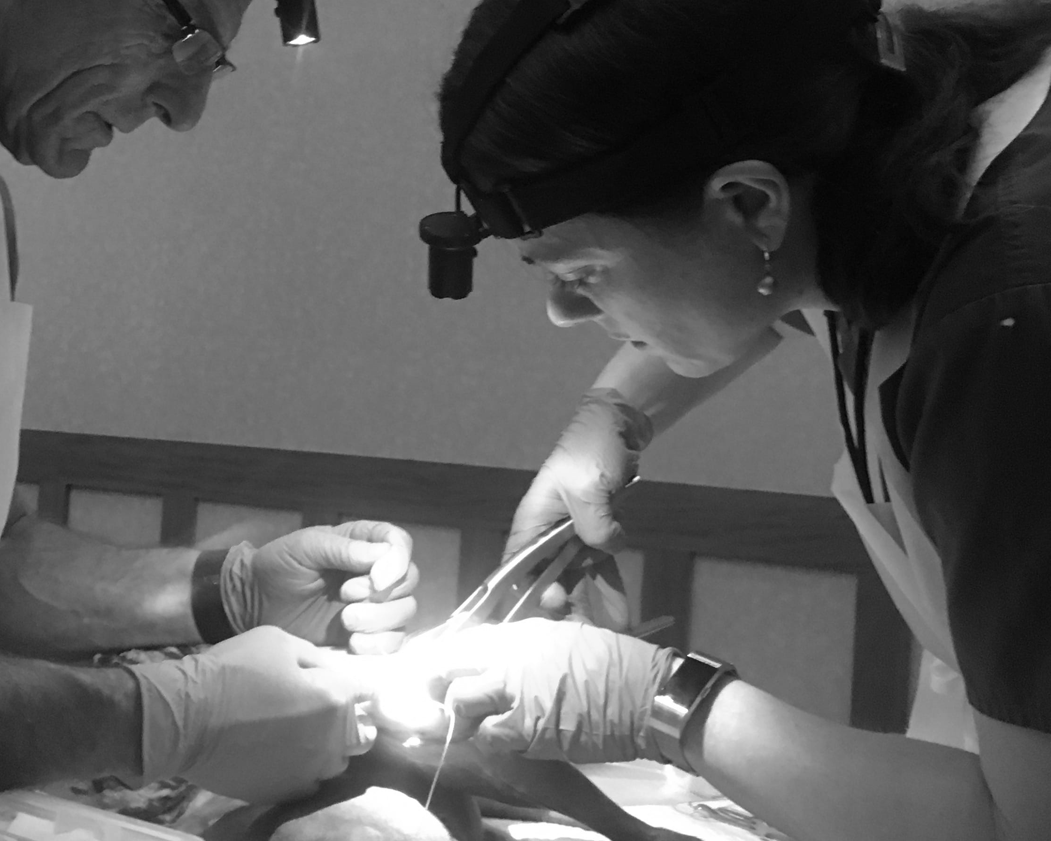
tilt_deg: +2.7
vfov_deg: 29.6
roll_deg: -3.2
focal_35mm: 51
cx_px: 426
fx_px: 1586
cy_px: 341
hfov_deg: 36.5
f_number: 2.2
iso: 200
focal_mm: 4.15
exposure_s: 1/17
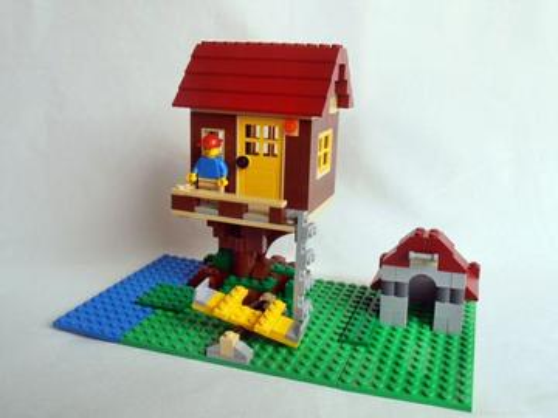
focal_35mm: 37
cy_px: 209
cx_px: 279
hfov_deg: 50.1
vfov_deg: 38.7
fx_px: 596
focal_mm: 6.61
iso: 80
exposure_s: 1/80
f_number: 3.9
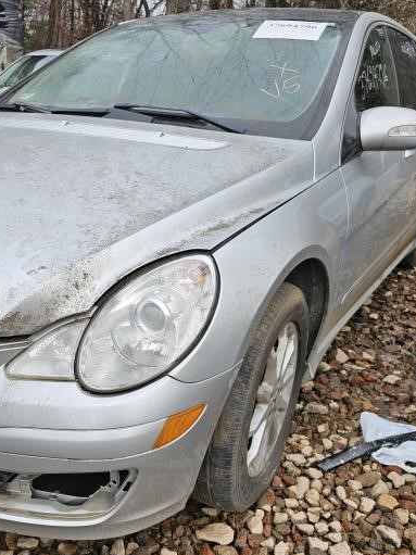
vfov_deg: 51.3
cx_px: 128
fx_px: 577
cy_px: 306
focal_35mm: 36
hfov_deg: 39.0
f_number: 1.7
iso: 10
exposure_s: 1/132
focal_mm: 6.3
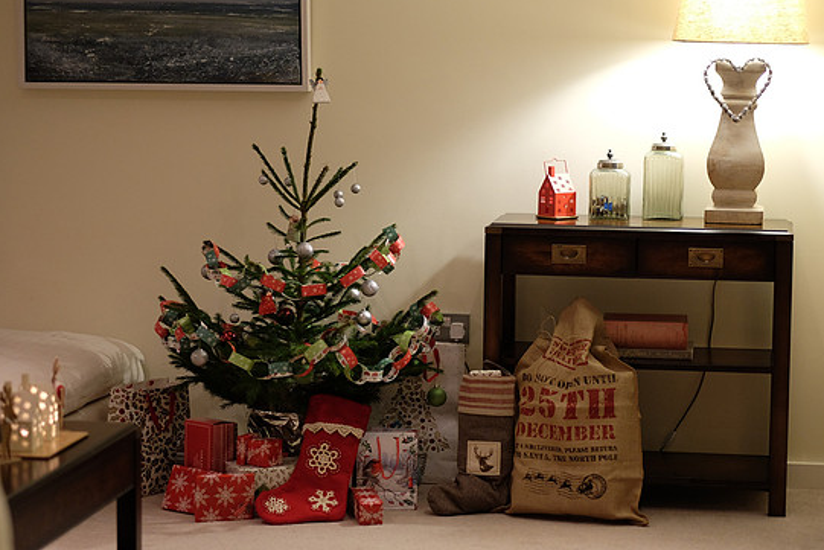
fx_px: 2060
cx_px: 436
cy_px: 260
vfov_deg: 15.2
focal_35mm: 90
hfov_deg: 22.6
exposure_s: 1/40
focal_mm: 56
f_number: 1.2
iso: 800
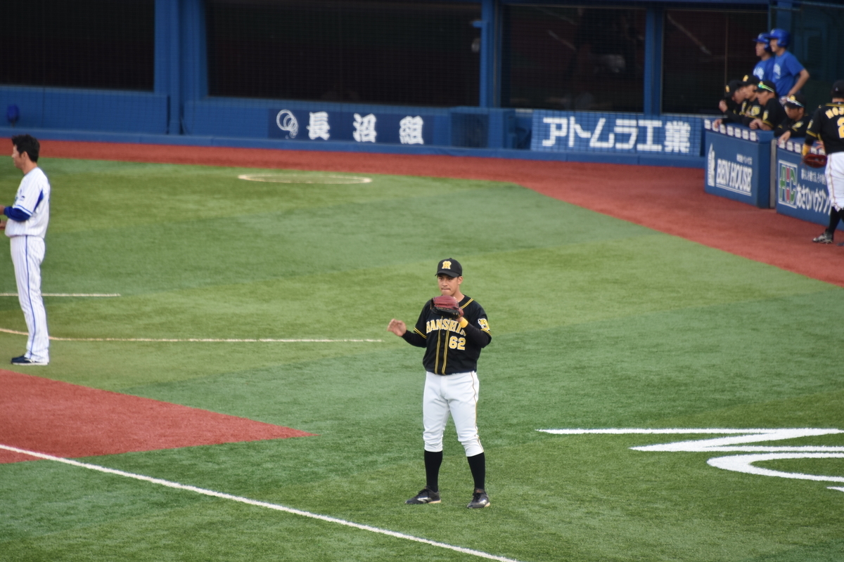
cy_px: 281
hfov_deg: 4.6
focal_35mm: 450
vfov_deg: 3.1
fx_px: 10549
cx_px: 422
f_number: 5.6
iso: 400
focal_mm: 300
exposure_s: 1/160
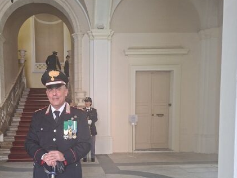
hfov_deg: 47.6
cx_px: 68
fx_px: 260
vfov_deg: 36.6
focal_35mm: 38
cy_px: 139
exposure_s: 1/33
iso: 400
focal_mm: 5.54
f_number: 1.8
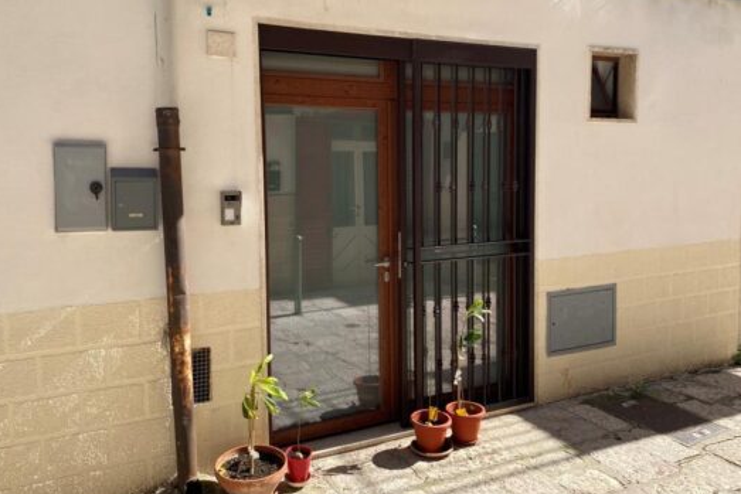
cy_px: 217
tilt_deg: -5.4
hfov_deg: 60.3
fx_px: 638
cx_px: 373
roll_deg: +0.0
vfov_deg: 42.3
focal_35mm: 31
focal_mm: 4.25
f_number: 1.8
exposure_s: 1/1447
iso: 32
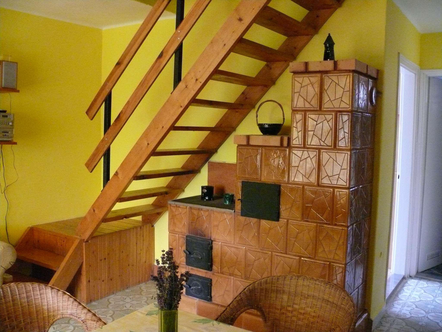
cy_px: 166
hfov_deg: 52.6
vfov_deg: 40.7
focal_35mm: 35
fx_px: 447
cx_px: 221
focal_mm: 7.4
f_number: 2.8
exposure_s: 1/25
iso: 800
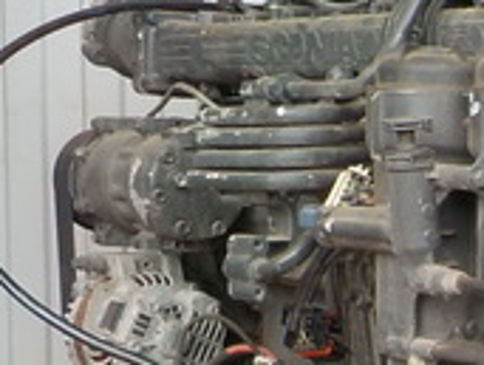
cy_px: 365
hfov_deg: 15.8
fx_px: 1569
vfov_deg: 13.1
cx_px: 764
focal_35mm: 112
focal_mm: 4.1
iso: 160
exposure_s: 1/30
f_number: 3.3
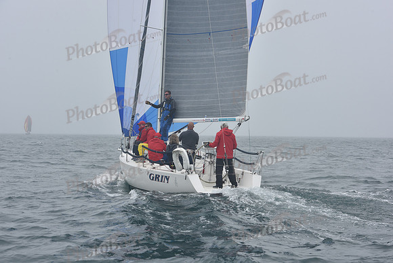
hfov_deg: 28.8
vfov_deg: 19.5
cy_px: 132
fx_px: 764
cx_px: 196
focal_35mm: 70
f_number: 10
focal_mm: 70
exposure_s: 1/800
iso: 250
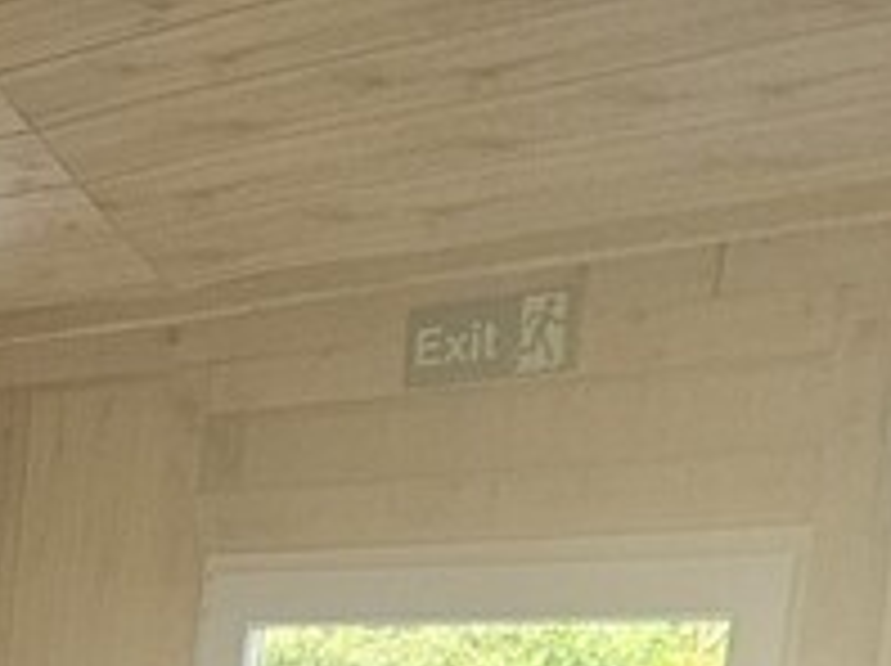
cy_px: 1220
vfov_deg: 11.5
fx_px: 3059
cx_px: -1030
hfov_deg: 13.5
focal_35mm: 119
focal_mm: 5.4
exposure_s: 1/100
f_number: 1.8
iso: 250
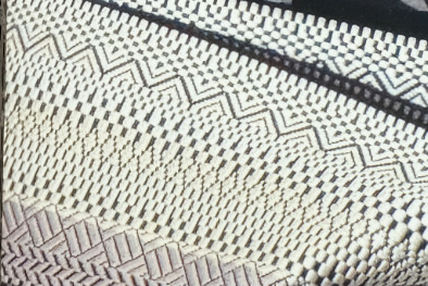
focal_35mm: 323
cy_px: -254
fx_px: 3841
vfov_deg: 4.2
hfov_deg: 6.4
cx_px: 73
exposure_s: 1/15
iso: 200
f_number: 8
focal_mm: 35
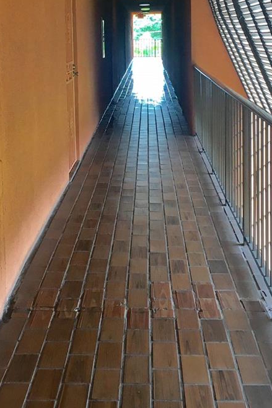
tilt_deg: -2.1
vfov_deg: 35.0
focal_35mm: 55
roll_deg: -0.1
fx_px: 623
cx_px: 125
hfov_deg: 24.6
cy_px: 77
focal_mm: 4.15
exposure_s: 1/40
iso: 25
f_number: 2.2
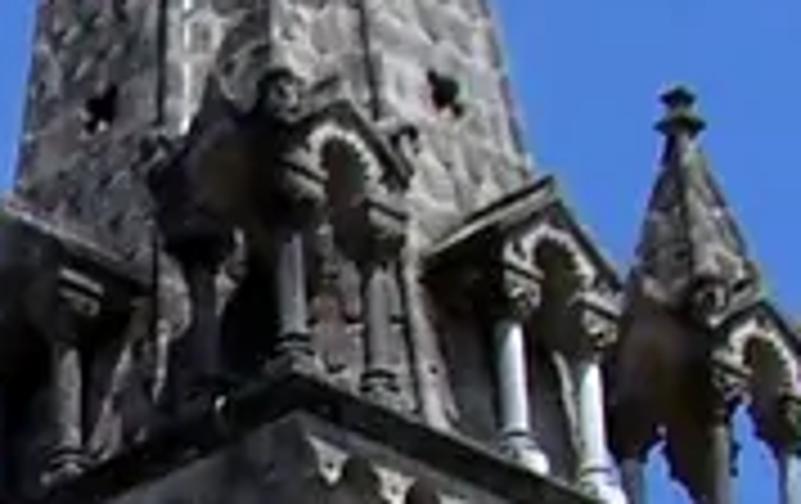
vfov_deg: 4.4
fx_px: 6321
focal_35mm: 289
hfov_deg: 7.1
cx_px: -536
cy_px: 1413
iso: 80
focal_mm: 6.3
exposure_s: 1/1000
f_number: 4
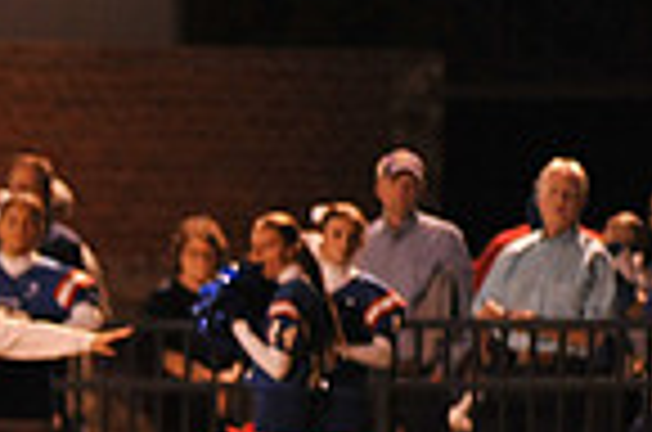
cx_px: -589
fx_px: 14457
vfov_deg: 1.7
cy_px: 783
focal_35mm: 800
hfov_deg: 2.6
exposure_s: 1/200
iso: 2000
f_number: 2.8
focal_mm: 200
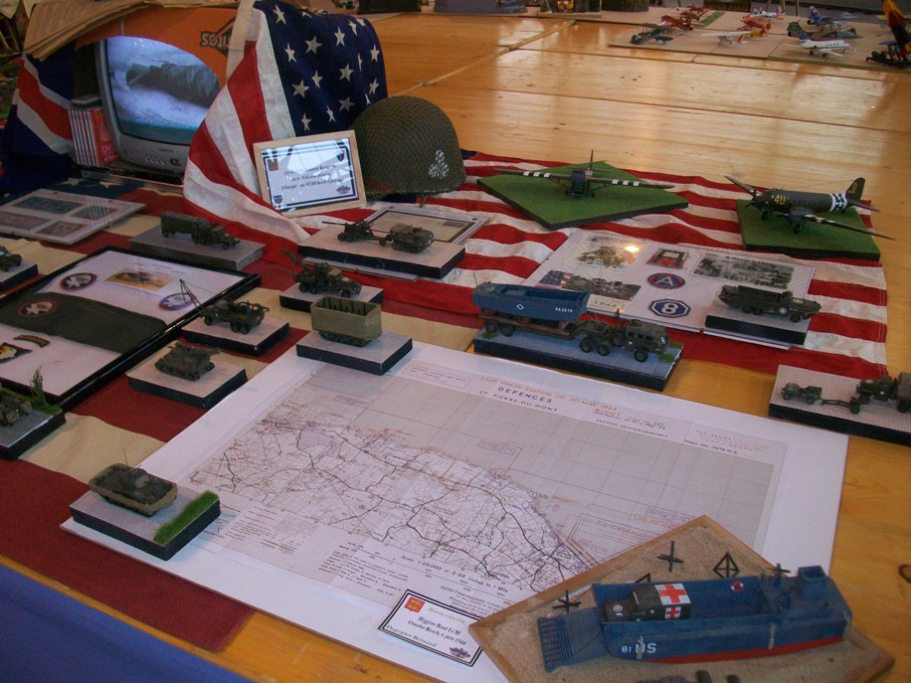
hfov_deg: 56.8
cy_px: 342
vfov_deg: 44.2
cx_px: 456
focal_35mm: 32
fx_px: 842
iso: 120
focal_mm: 5.7
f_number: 2.8
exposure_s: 1/60
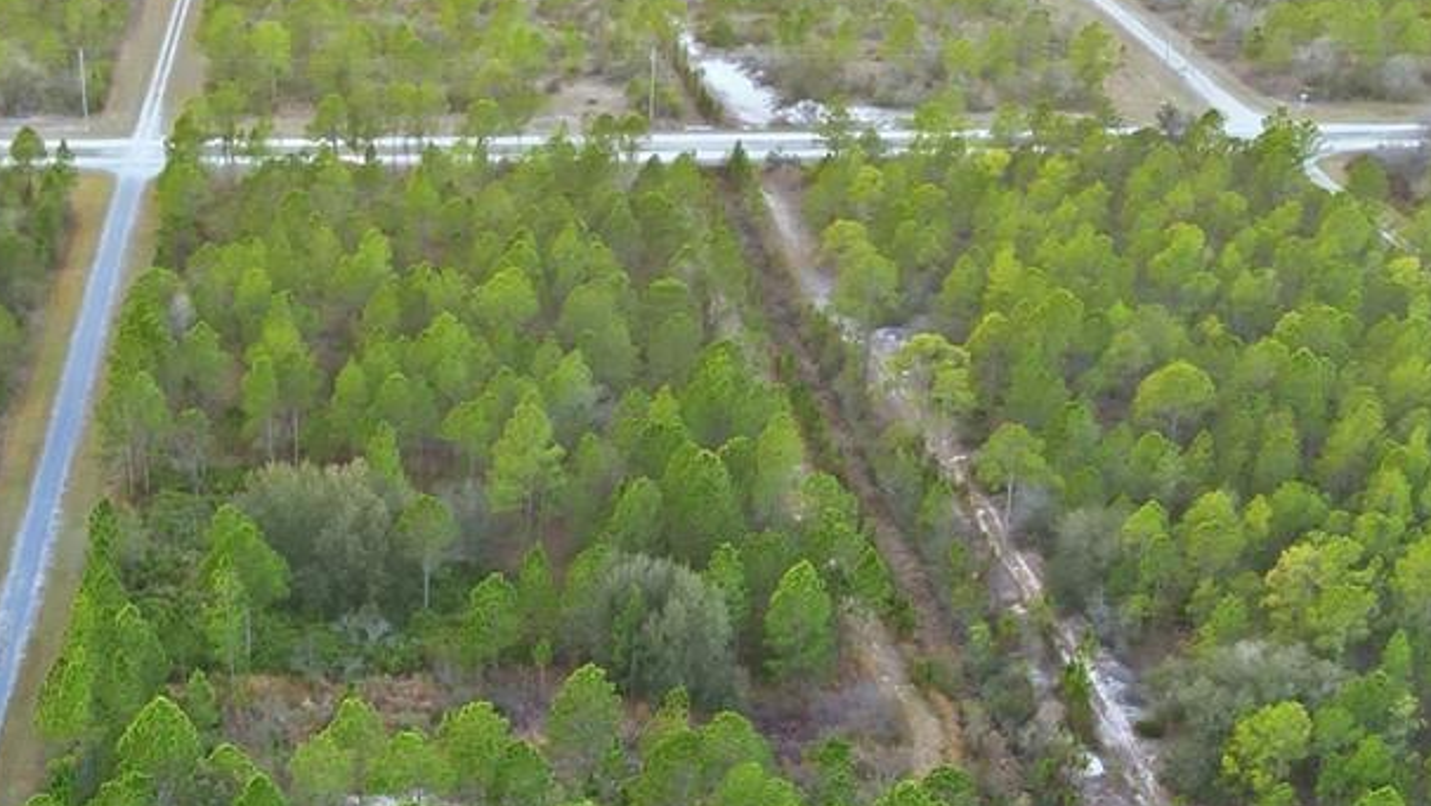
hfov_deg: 30.3
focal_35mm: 69
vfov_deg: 16.8
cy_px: 929
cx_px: 460
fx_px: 2618
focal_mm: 6.7
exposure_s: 1/80
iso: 100
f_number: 1.7
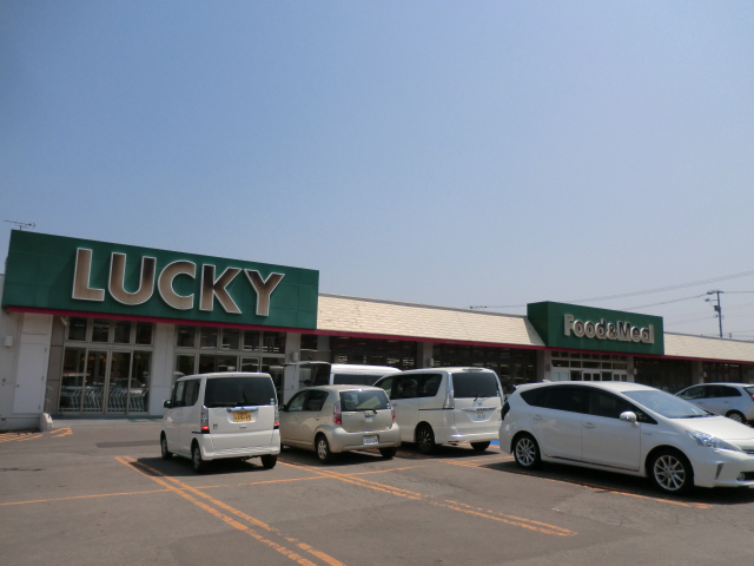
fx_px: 588
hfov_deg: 65.3
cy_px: 283
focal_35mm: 27
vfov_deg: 51.4
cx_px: 377
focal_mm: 4.9
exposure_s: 1/320
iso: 50
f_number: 8
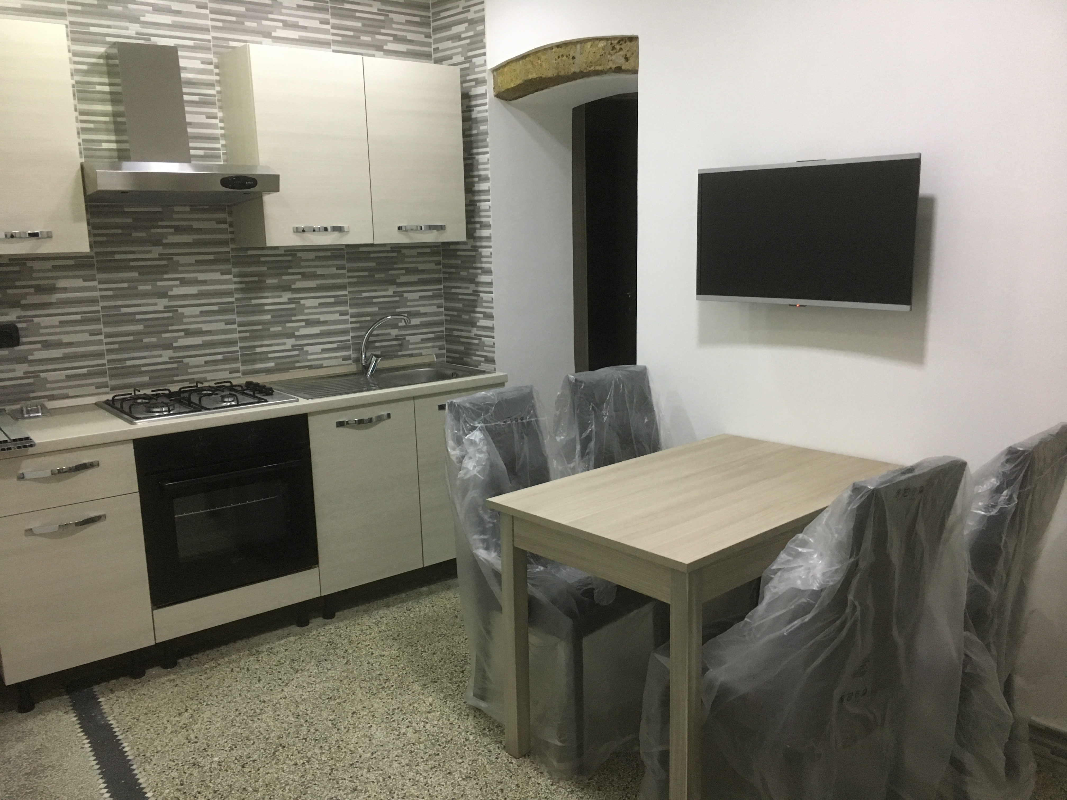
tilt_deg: -11.0
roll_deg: +1.8
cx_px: 534
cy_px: 400
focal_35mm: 29
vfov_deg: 48.2
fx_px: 894
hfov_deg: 61.7
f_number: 2.2
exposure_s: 1/33
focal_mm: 4.15
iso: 200
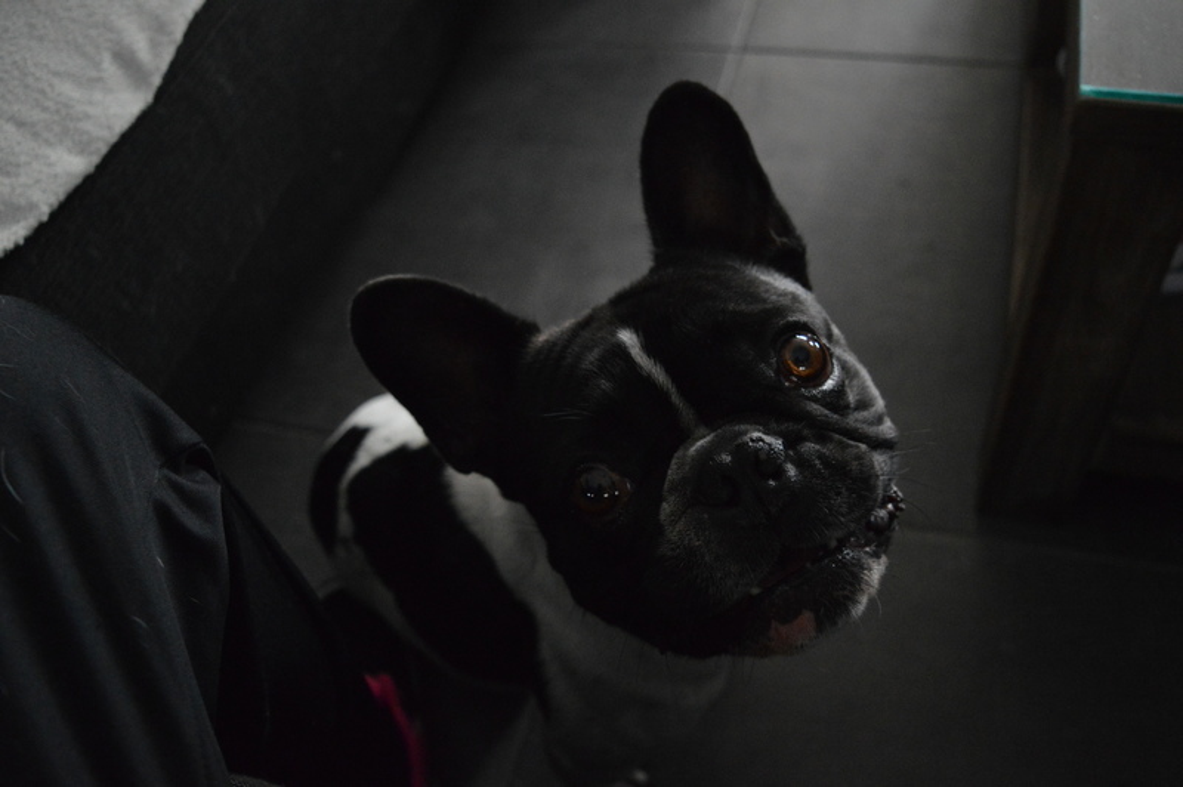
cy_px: 394
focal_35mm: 33
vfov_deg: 39.9
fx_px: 1083
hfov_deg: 57.3
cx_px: 592
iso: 3200
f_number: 3.8
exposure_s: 1/200
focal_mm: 22
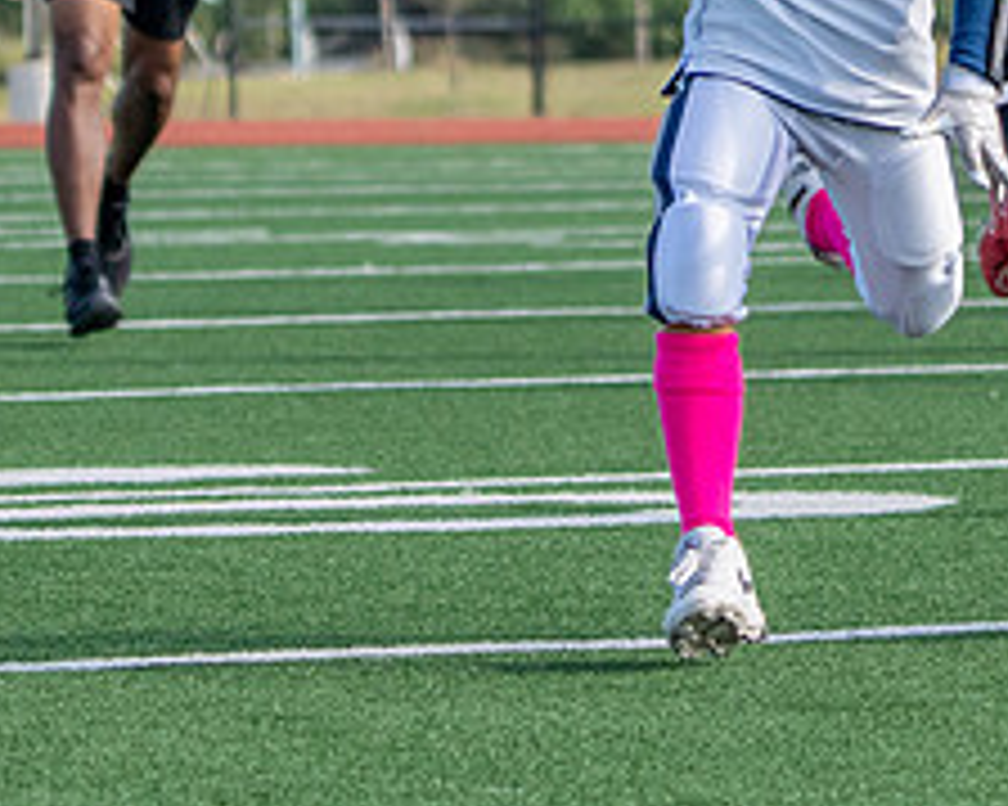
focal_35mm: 440
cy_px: -5
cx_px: 815
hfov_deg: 4.4
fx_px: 13121
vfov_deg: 3.5
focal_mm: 100
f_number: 4.5
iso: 200
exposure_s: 1/2000
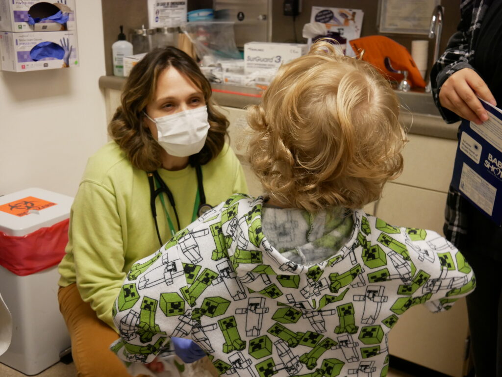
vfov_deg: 36.0
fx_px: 580
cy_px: 188
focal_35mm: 40
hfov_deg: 46.8
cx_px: 251
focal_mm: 20
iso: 1600
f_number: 4.1
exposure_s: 1/60
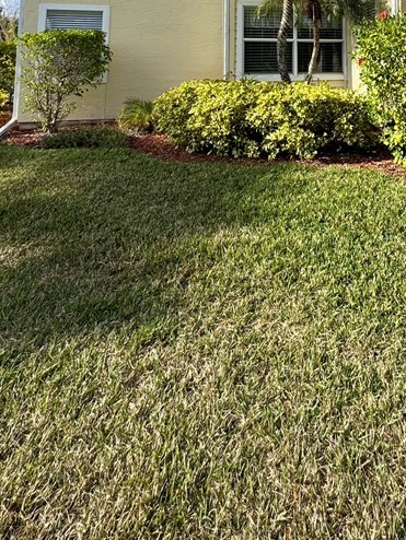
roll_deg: +0.7
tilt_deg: +5.8
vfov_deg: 51.9
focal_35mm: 29
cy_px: 25
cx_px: 330
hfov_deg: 45.6
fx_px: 453
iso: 50
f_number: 2.2
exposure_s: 1/879
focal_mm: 2.22
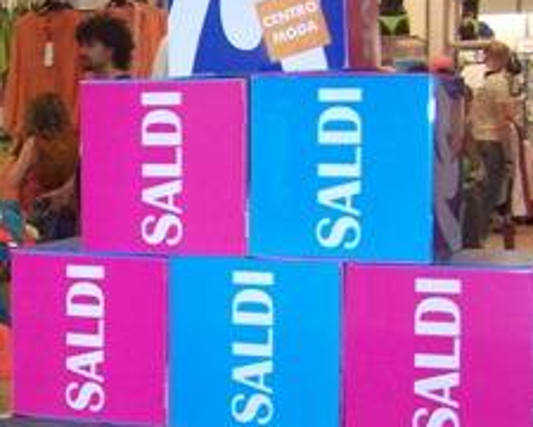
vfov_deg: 17.4
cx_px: -15
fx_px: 1388
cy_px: 294
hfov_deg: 20.9
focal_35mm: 88
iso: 140
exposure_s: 1/60
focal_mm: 6.3
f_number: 2.8
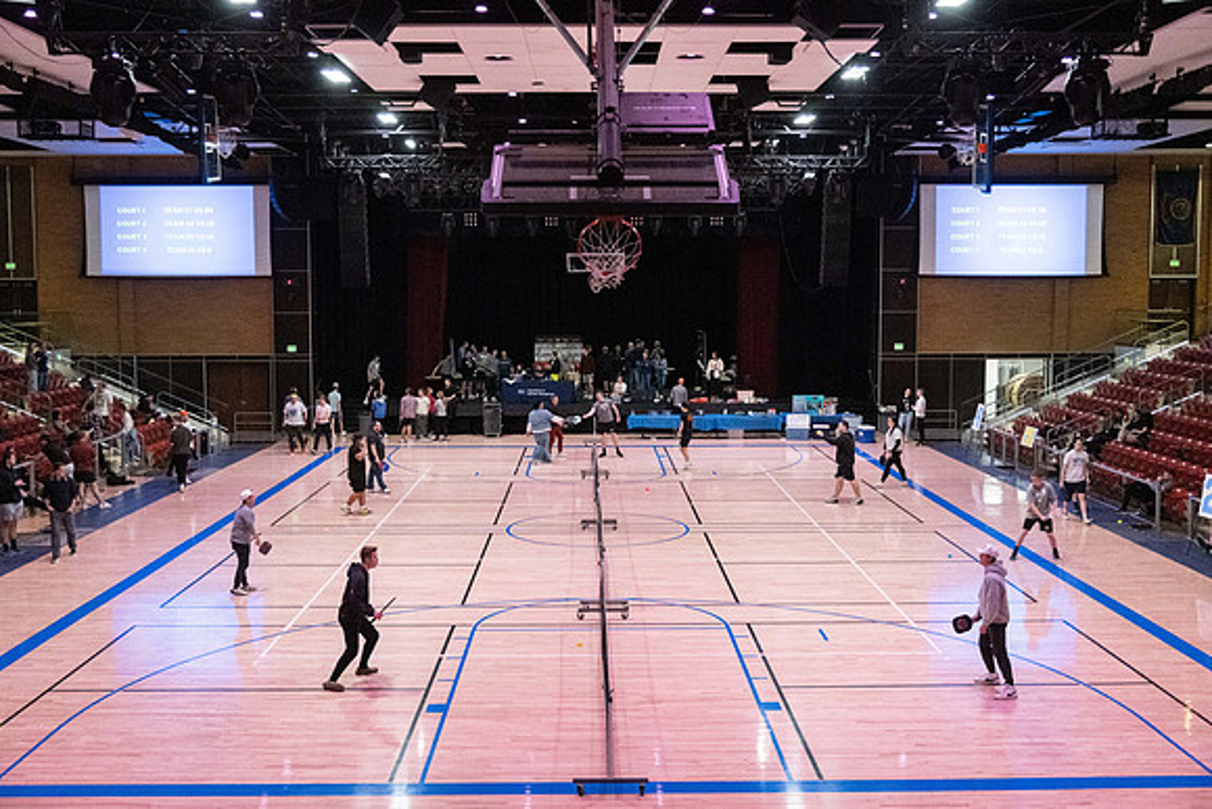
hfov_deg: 53.1
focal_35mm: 36
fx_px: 1212
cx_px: 609
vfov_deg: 36.9
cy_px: 394
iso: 5000
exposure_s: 1/500
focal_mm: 35
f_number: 4
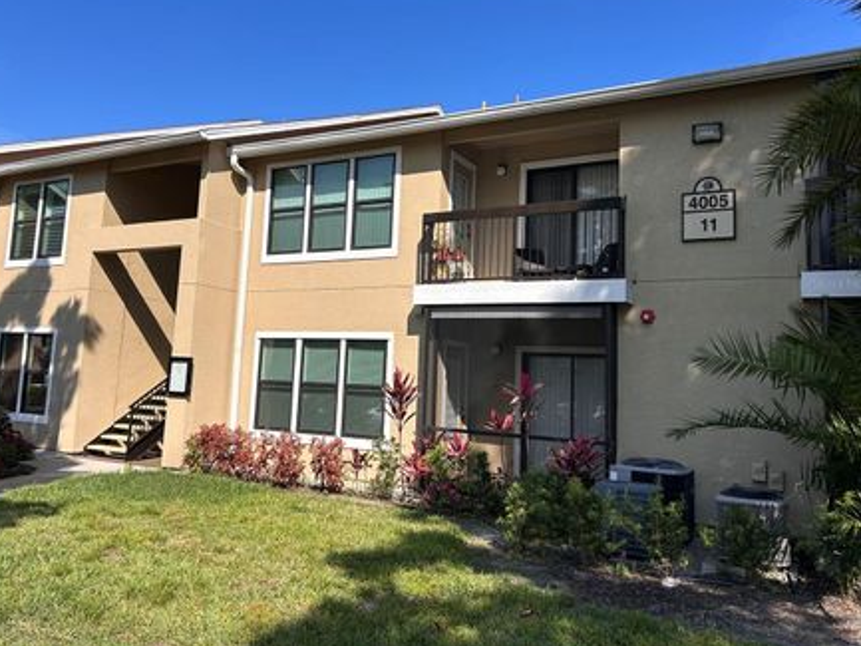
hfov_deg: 59.7
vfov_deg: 46.7
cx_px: 374
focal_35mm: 30
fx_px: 746
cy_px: 283
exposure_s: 1/3831
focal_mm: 5.7
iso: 50
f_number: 1.5
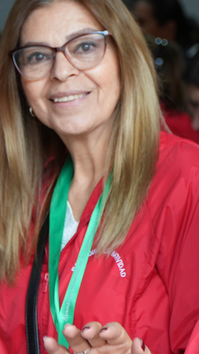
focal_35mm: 218
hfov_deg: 5.6
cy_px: 177
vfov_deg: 9.9
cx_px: 35
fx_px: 2045
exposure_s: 1/160
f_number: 4
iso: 500
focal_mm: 56
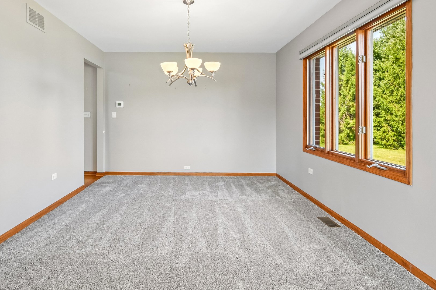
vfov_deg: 63.9
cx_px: 176
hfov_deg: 85.9
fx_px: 230
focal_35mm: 19
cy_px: 115
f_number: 8
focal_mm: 10
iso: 500
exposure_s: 1/80
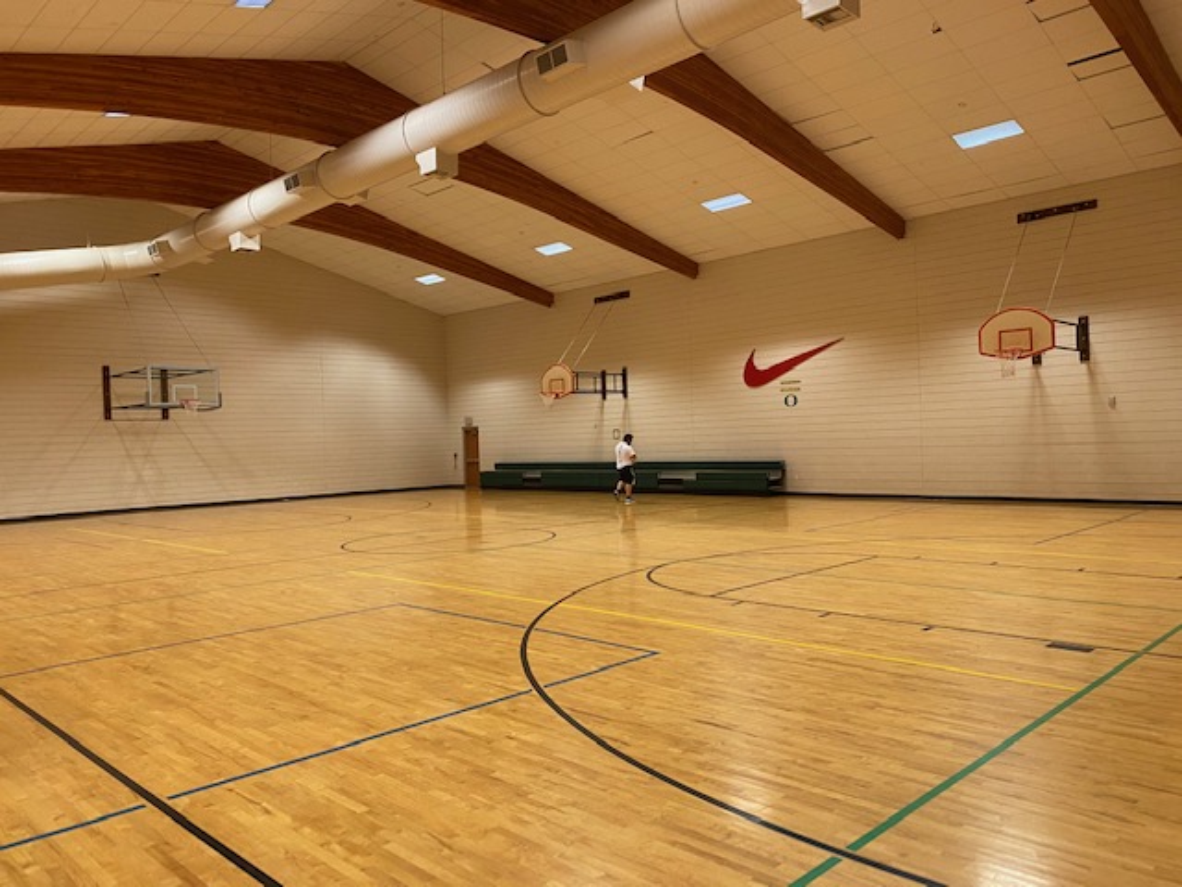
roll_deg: +2.1
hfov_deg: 67.3
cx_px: 591
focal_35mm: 26
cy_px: 444
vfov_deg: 53.1
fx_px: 888
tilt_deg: -0.2
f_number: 1.8
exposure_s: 1/60
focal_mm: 4.25
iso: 200
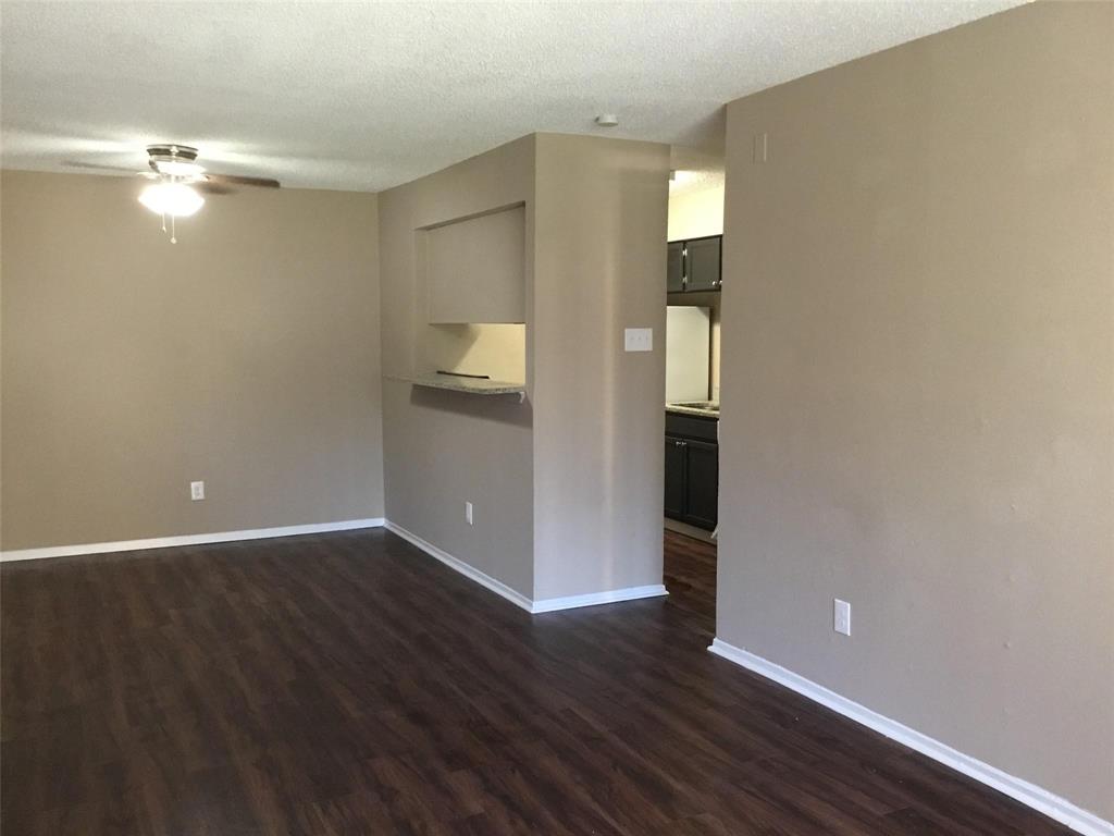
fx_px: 998
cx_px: 557
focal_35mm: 31
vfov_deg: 45.4
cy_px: 418
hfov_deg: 58.4
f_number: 2.4
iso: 160
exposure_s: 1/30
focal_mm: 3.3
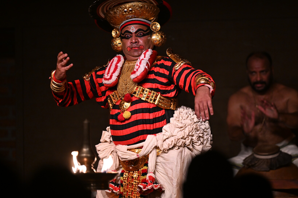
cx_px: 179
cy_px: 93
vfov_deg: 5.6
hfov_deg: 8.4
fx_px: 2028
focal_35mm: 245
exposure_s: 1/250
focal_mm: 200
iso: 2500
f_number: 2.8
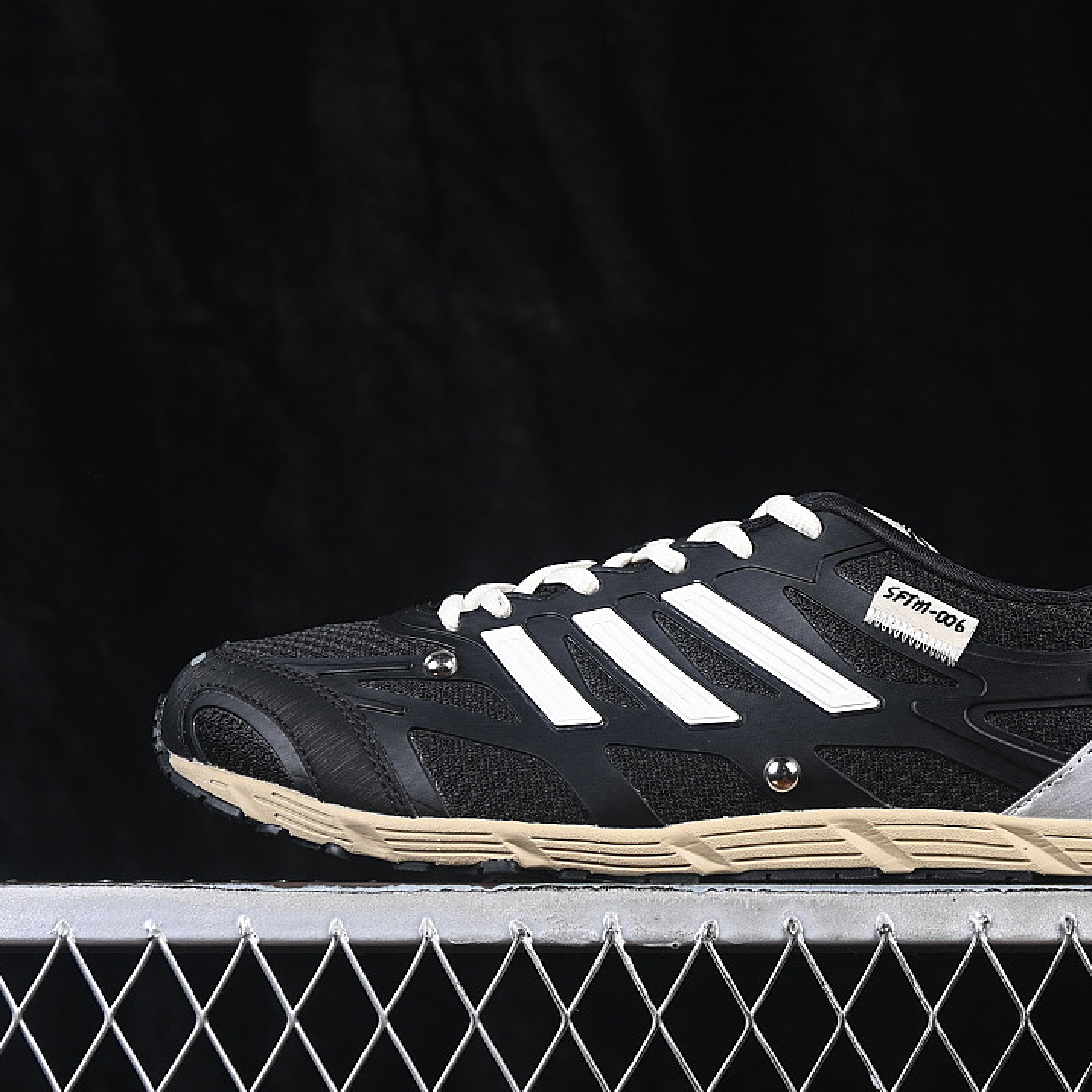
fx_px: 3426
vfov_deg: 18.1
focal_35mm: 96
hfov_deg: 18.1
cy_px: 545
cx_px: 716
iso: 160
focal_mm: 50
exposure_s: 1/60
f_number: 6.3
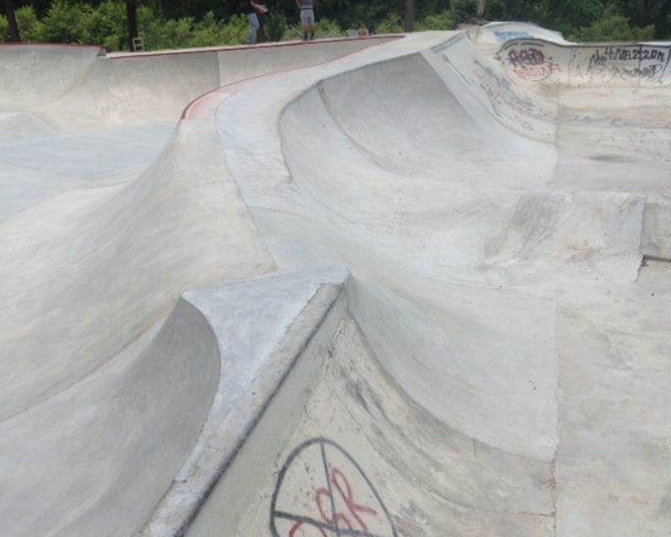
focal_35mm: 39
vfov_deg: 38.2
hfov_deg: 46.8
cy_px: 260
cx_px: 343
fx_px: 775
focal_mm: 4.12
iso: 50
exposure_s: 1/2262
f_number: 2.4
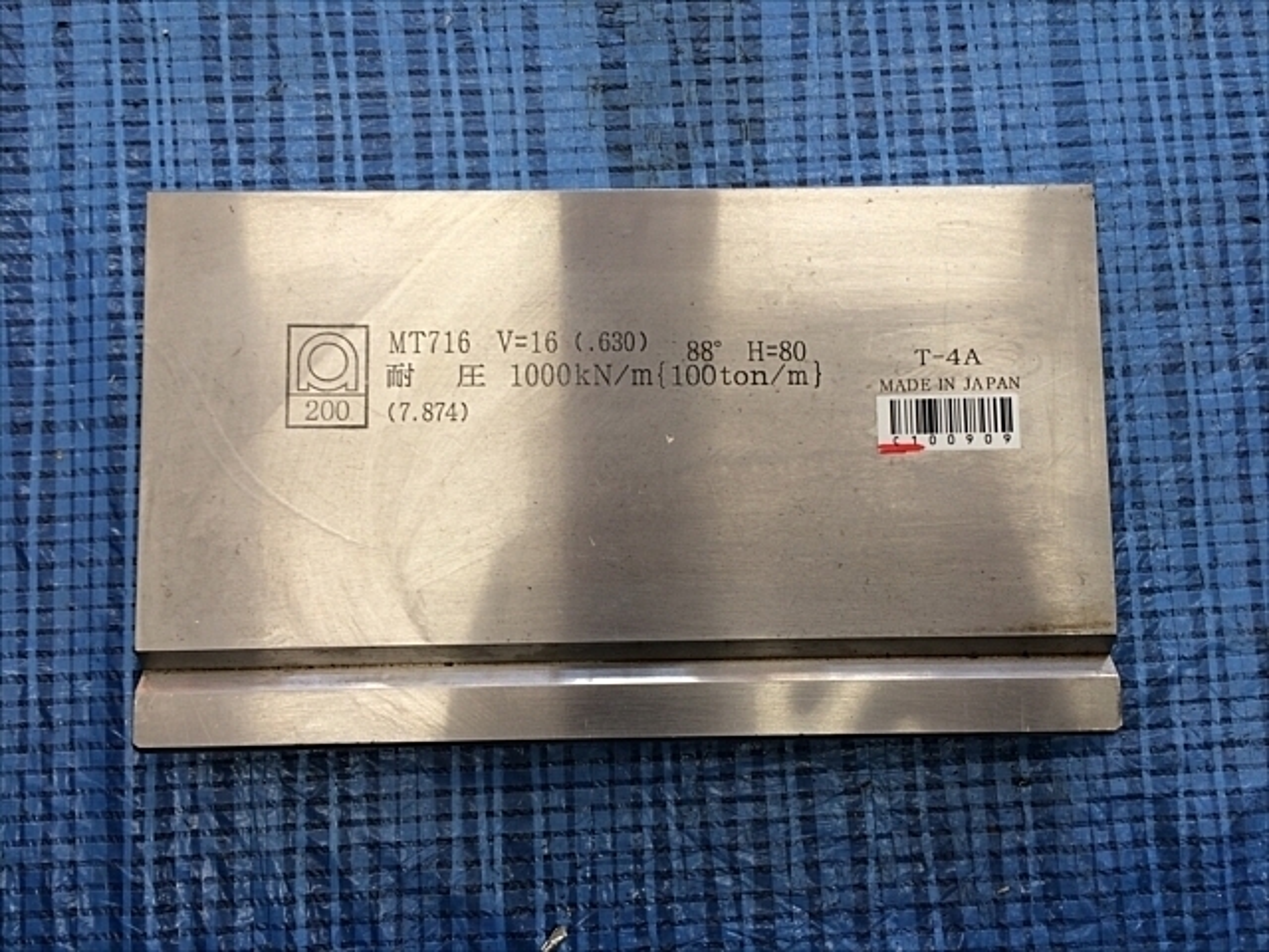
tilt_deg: -85.4
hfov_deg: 61.7
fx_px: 1063
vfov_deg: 48.2
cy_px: 476
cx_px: 634
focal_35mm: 29
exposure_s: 1/40
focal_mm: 4.15
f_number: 2.2
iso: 32
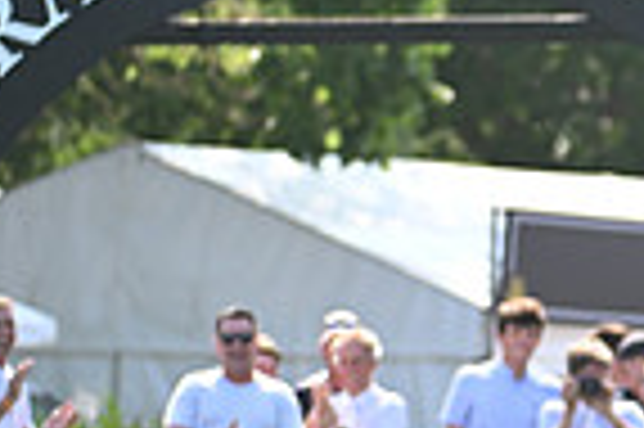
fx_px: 14527
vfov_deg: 1.7
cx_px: 1234
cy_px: 268
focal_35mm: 813
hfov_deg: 2.5
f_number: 4.5
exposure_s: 1/1250
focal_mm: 200
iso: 720
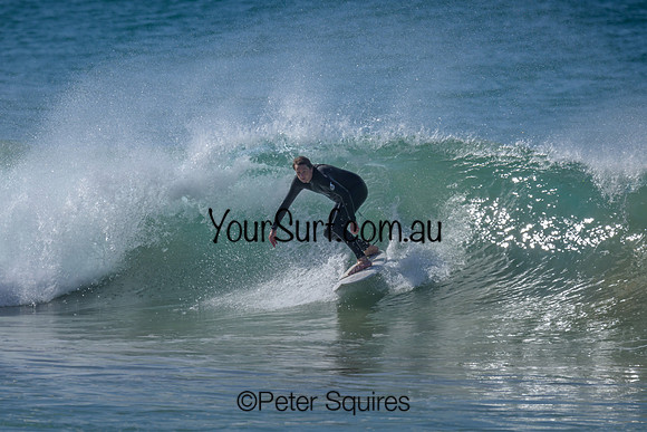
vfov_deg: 1.3
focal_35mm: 1099
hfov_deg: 1.9
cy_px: 181
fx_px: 19749
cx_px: 312
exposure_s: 1/2000
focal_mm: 800
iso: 220
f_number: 6.3
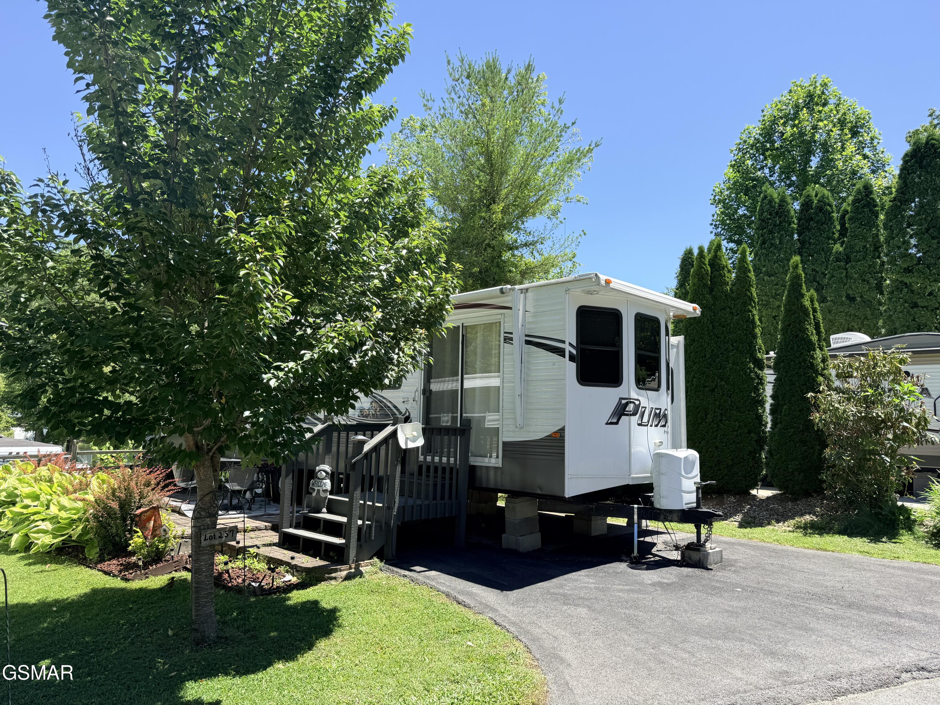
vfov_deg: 56.8
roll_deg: -1.7
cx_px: 470
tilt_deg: +6.0
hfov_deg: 71.6
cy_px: 352
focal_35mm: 24
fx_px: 652
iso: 80
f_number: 1.78
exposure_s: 1/1901
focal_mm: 6.76
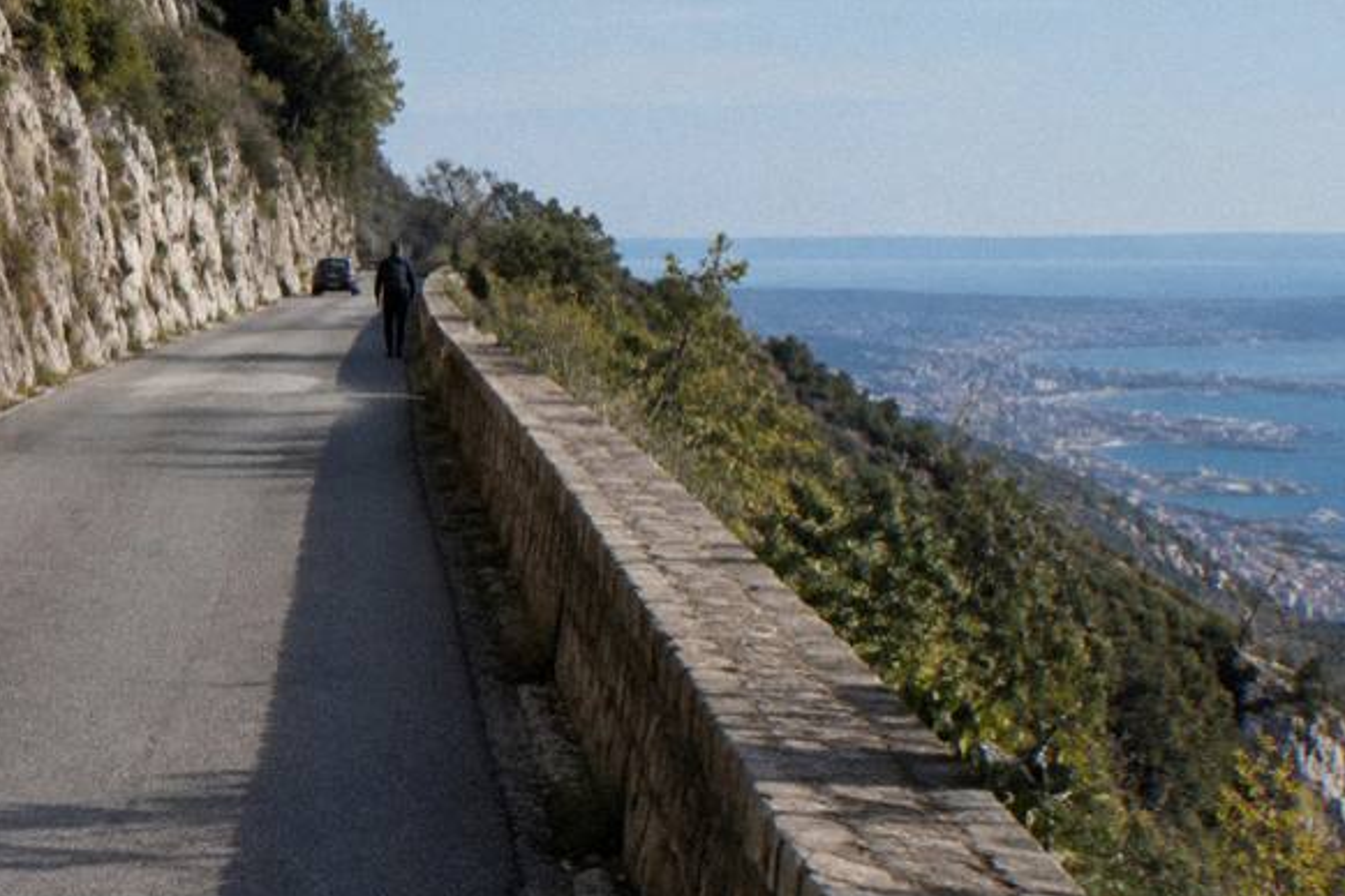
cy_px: 391
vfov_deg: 20.6
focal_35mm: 66
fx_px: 2466
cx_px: 721
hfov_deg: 30.5
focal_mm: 48
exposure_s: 1/400
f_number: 8
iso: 400
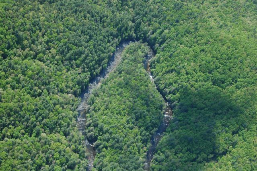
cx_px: 128
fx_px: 342
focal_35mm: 48
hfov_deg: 41.1
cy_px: 86
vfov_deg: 28.0
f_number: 8
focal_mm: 32
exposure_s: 1/200
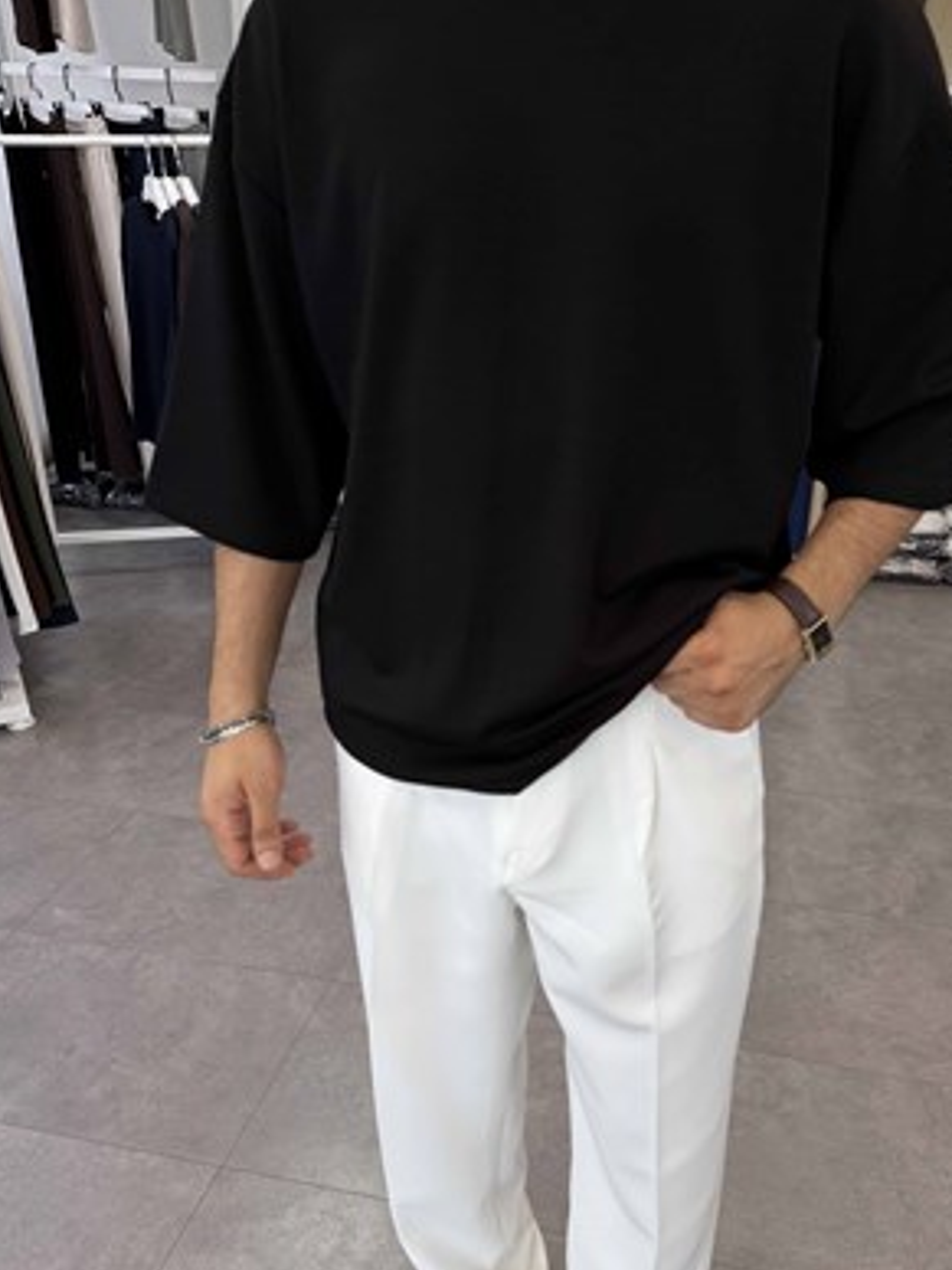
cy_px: 702
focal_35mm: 33
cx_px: 582
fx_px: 1210
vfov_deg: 55.2
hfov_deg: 42.7
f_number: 1.78
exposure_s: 1/260
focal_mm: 6.76
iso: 64
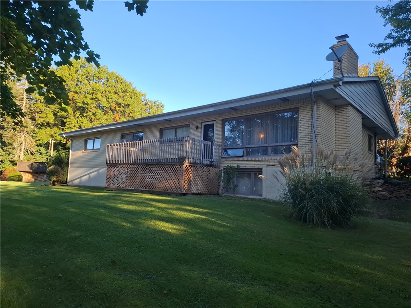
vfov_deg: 58.9
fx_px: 273
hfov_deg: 73.9
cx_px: 206
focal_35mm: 23
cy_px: 154
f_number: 1.8
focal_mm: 5.54
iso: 50
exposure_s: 1/473
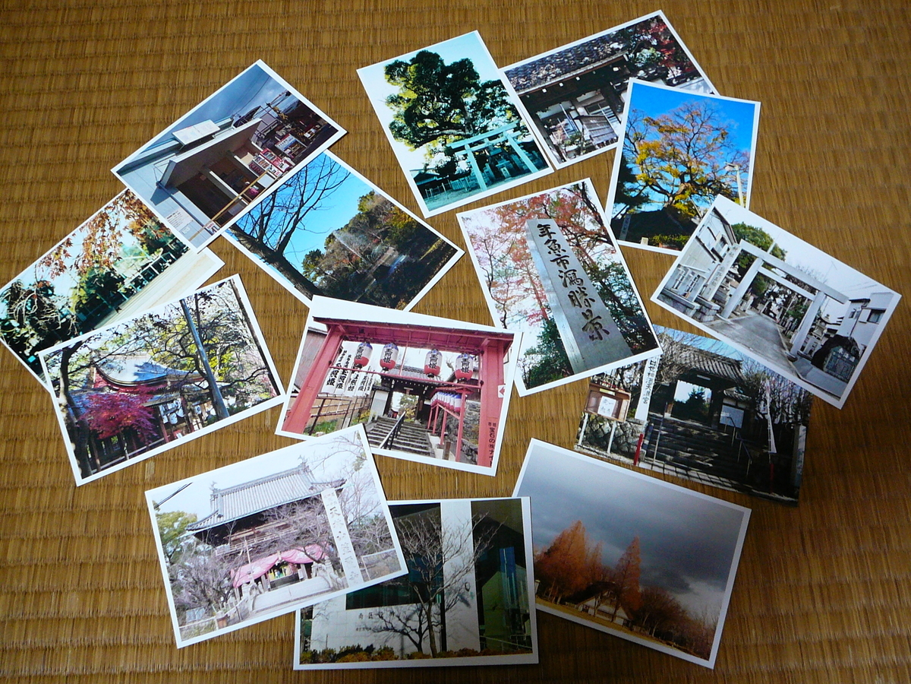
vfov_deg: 40.7
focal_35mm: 35
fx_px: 921
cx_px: 456
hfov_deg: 52.6
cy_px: 342
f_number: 2.8
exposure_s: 1/8
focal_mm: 5.2
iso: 200
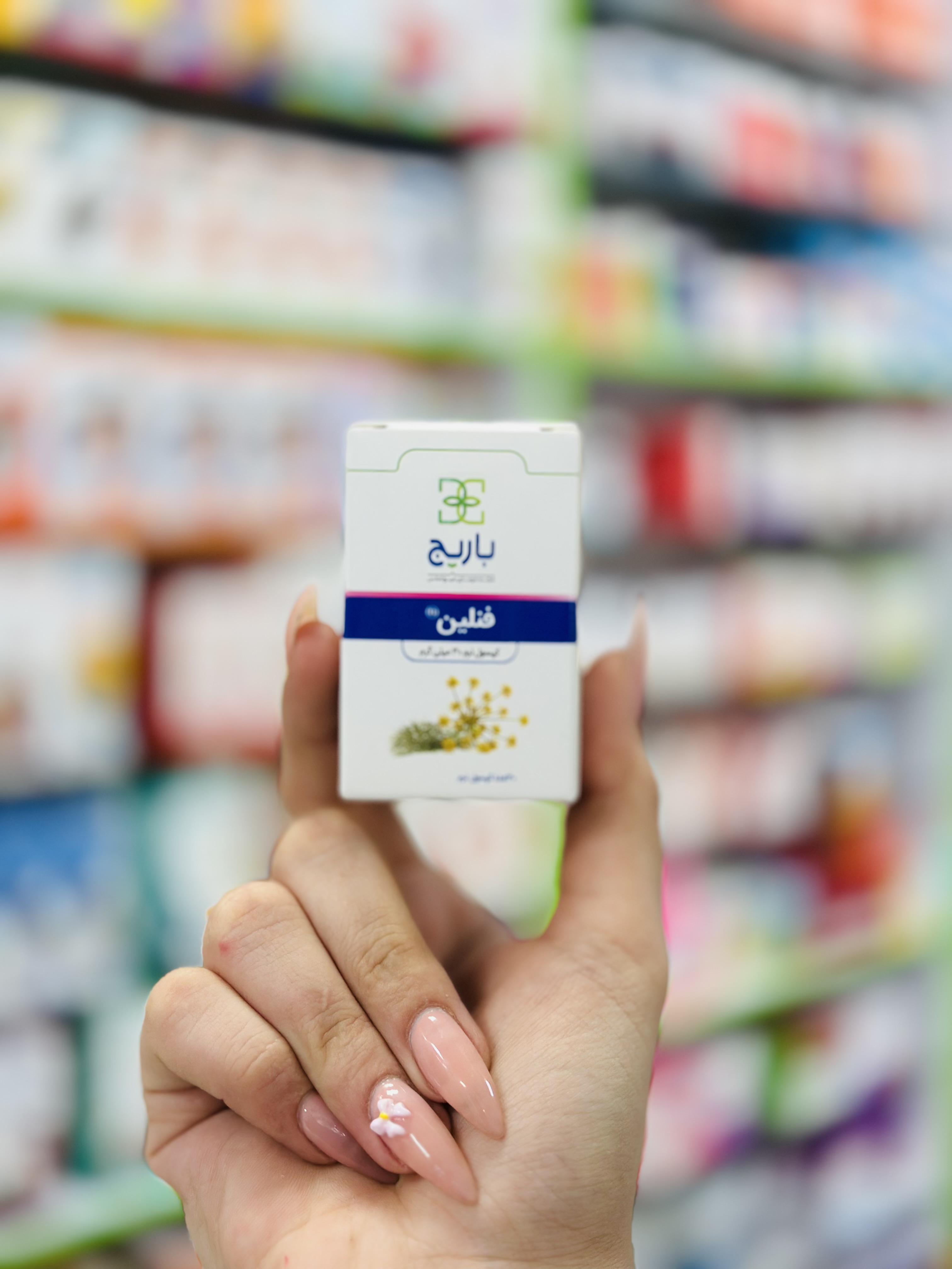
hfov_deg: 30.3
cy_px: 634
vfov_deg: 39.7
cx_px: 476
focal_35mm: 48
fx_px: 1760
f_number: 1.78
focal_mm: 6.86
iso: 100
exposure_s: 1/100
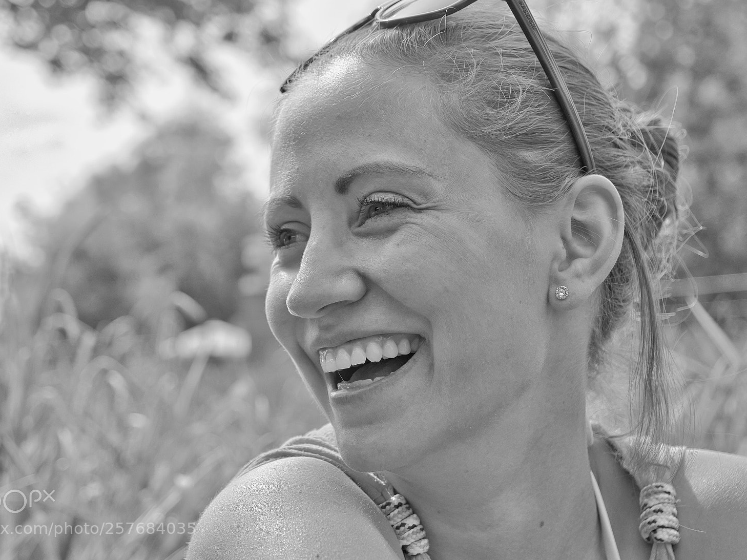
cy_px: 262
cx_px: 338
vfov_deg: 18.7
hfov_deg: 24.7
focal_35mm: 79
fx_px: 1705
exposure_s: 1/640
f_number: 3.9
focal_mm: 36
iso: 200
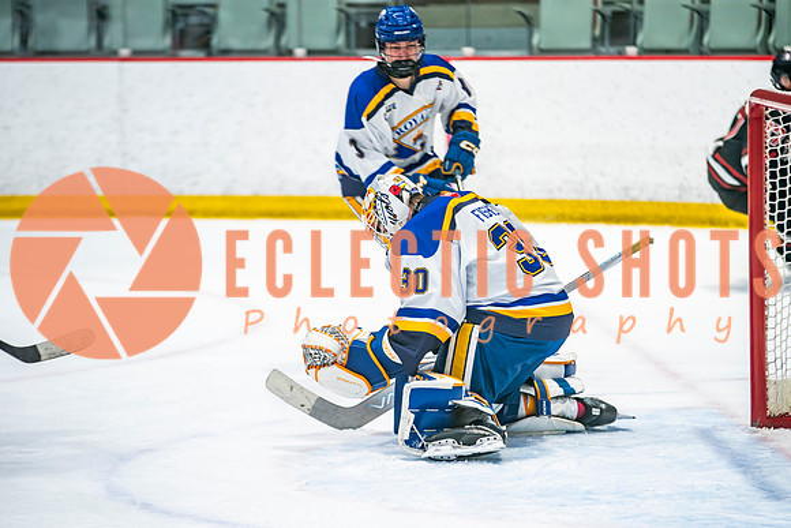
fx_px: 4352
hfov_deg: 10.4
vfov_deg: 6.9
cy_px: 311
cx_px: 450
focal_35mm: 198
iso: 640
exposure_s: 1/640
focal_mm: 168
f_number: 3.2
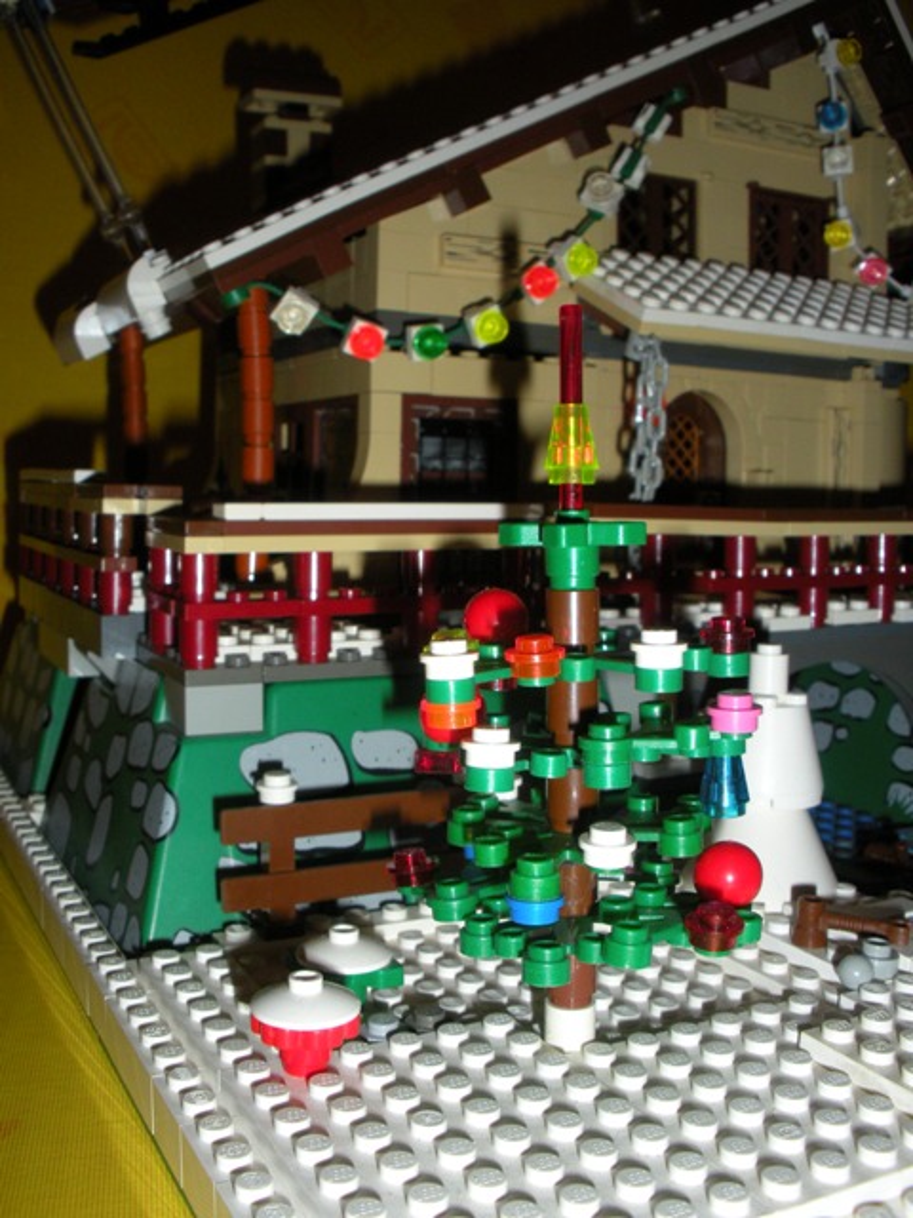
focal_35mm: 35
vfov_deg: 52.6
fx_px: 1231
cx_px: 456
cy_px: 609
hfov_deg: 40.7
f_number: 5.6
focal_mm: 6.3
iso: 200
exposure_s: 1/60
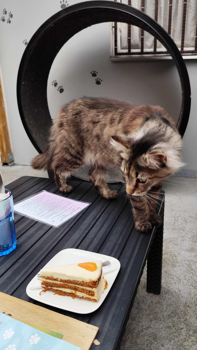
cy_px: 173
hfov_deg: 43.9
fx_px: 241
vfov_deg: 71.9
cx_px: 128
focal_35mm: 26
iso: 50
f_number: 1.65
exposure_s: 1/182
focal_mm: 6.19
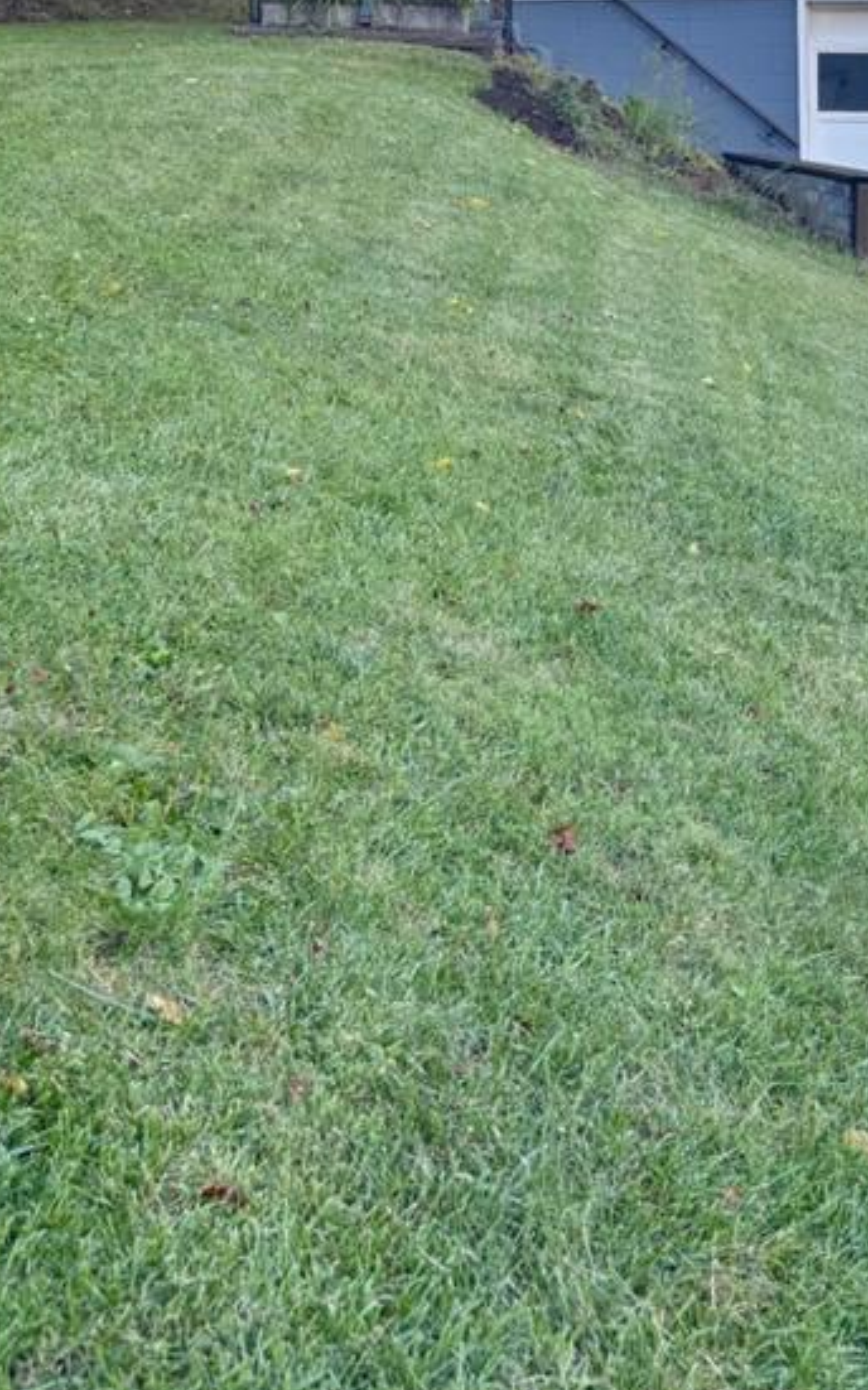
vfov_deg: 34.6
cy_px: 45
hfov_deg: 23.7
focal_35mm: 54
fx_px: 2045
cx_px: 222
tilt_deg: -1.8
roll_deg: -0.3
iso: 50
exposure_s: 1/269
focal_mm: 5.96
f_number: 1.6
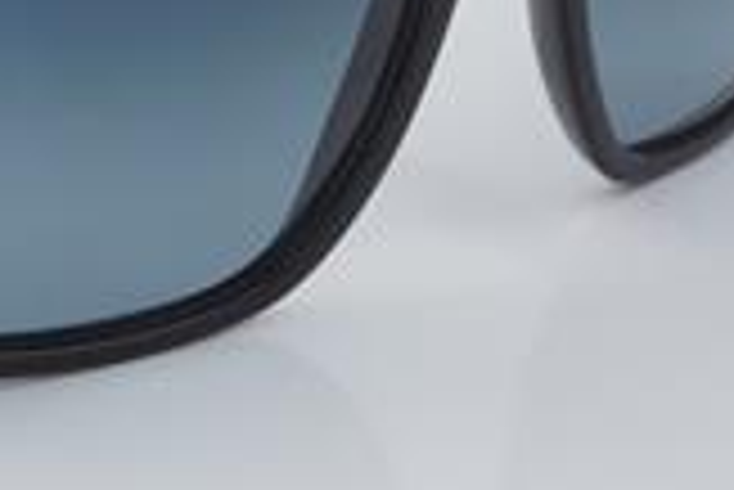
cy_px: -18
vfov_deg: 8.3
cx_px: 27
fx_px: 3372
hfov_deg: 12.3
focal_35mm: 165
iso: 100
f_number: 32
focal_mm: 45
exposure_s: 1/3
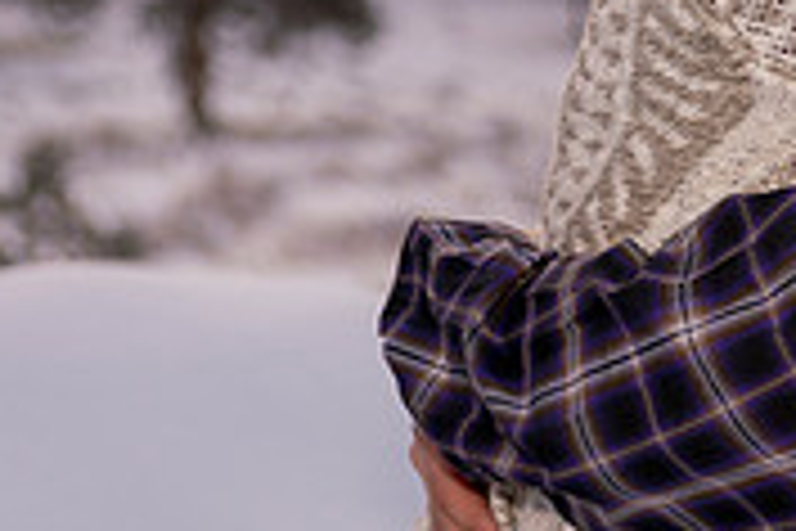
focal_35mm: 164
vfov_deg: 8.2
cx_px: 1034
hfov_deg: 12.2
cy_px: -304
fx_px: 3626
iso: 100
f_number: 2.8
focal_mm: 50
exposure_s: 1/320
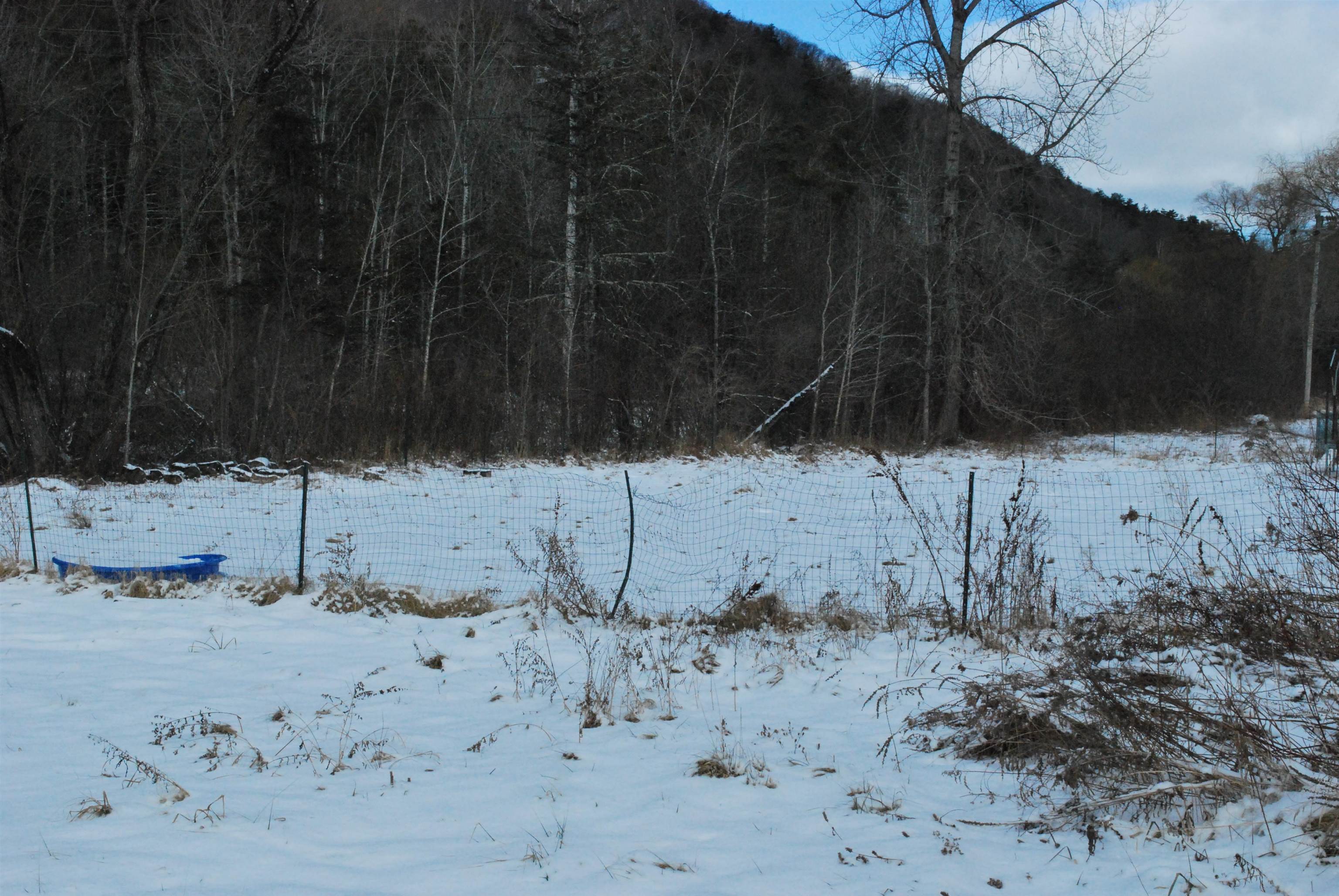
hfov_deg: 36.8
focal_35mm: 54
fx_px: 2011
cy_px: 448
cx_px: 670
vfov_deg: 25.1
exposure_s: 1/1000
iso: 1600
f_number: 14
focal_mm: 36
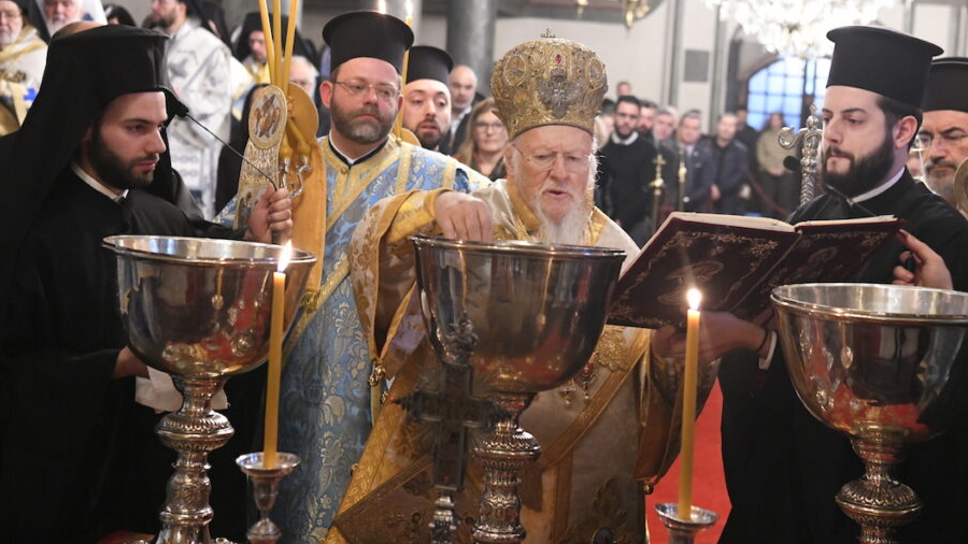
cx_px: 541
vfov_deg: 19.4
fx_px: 1591
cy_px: 198
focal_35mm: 62
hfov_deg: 33.8
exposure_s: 1/80
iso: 8000
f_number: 4
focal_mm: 52
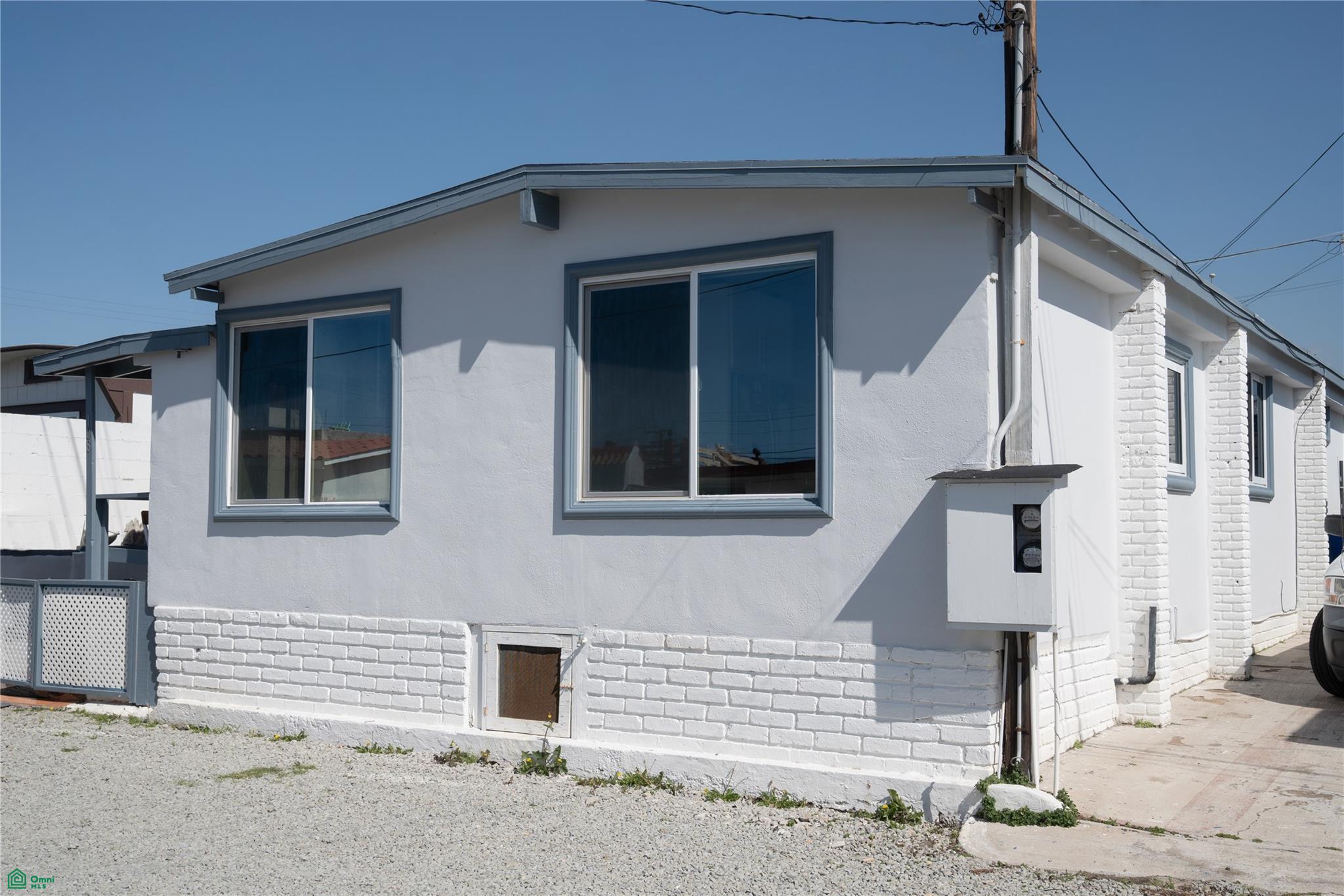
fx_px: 1269
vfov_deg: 38.9
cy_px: 448
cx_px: 672
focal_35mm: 34
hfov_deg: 55.8
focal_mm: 34
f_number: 8
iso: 100
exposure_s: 1/640
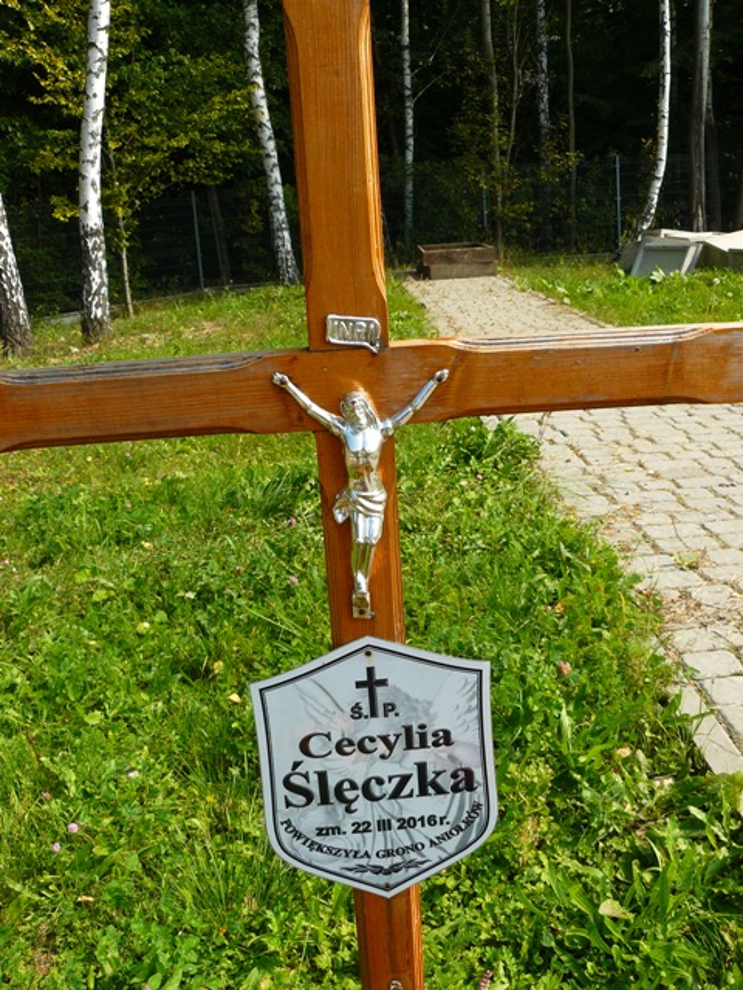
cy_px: 495
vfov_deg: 51.4
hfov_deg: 39.7
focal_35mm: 36
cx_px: 372
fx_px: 1030
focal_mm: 6
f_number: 5.6
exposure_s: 1/200
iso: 100
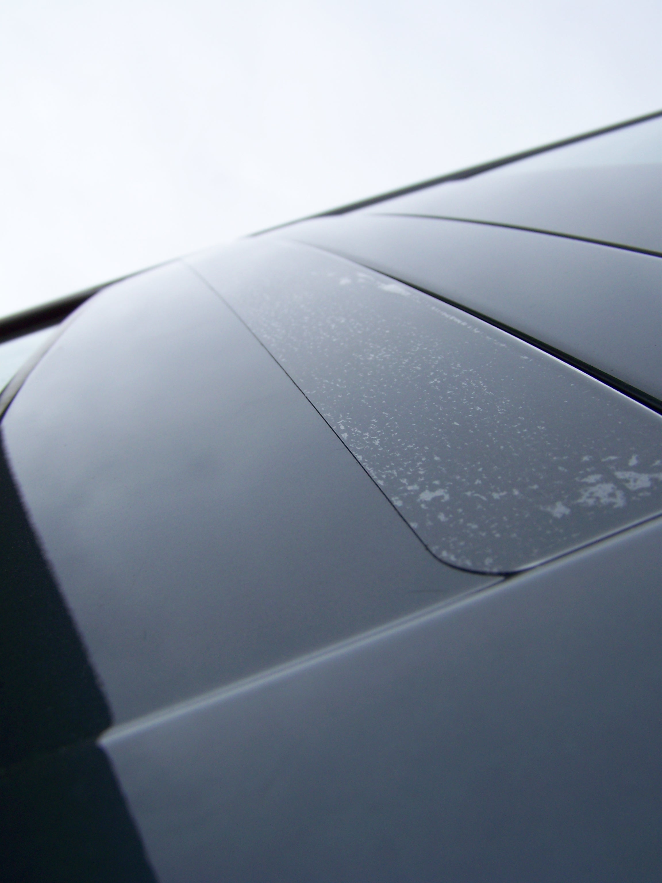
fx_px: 969
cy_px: 442
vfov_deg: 49.0
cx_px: 331
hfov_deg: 37.7
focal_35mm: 38
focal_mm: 6.3
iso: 64
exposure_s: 1/800
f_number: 4
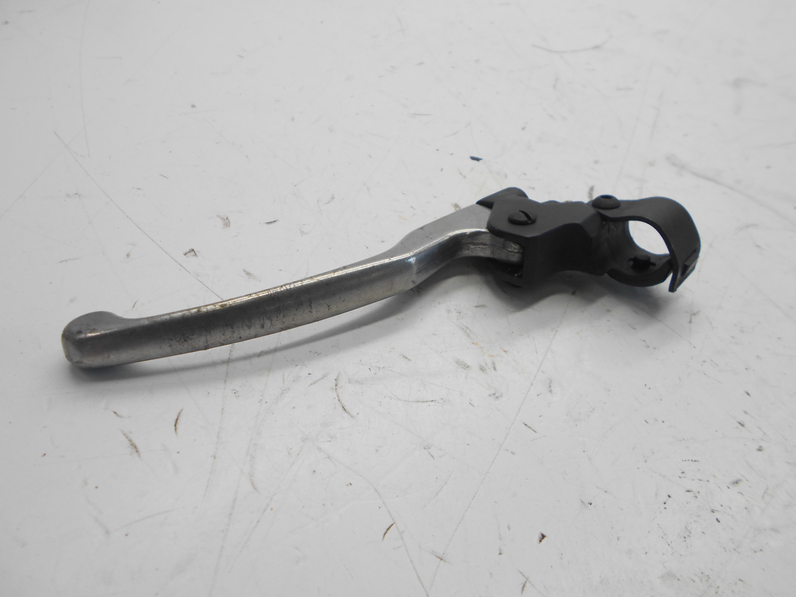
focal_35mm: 26
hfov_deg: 67.3
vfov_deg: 53.1
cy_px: 298
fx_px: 598
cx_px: 398
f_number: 3.2
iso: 80
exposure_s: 1/60
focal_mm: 4.6
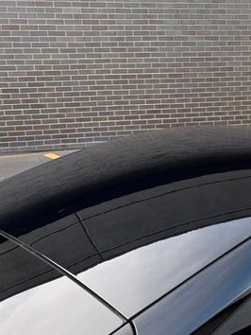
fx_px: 454
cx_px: 241
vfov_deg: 40.4
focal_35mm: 47
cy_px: 161
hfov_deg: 29.2
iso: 64
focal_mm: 5.96
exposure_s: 1/336
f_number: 1.6
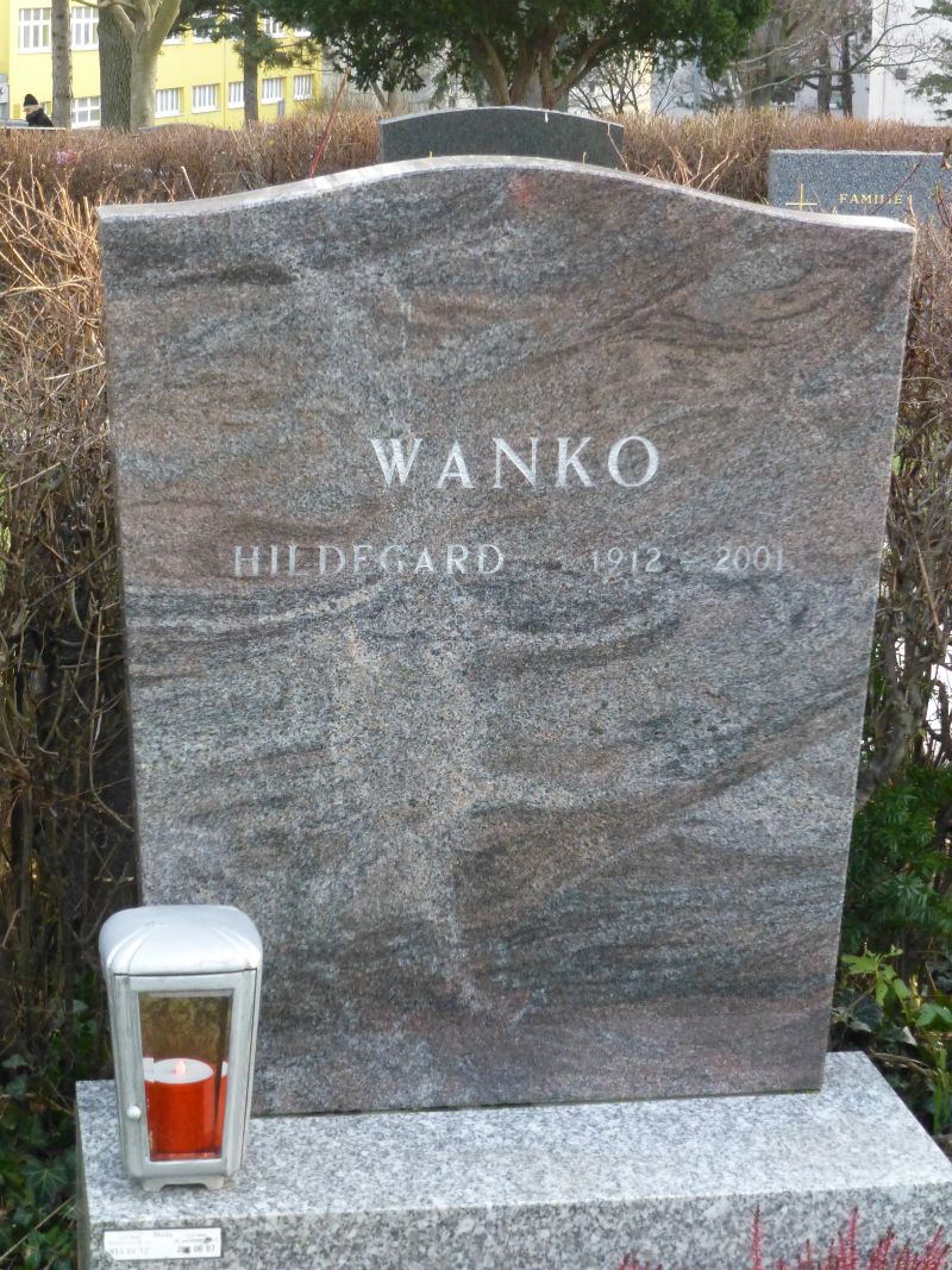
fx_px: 2897
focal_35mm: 79
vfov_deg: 24.7
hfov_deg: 18.7
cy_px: 635
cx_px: 476
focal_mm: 14.2
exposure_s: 1/100
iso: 800
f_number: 5.1
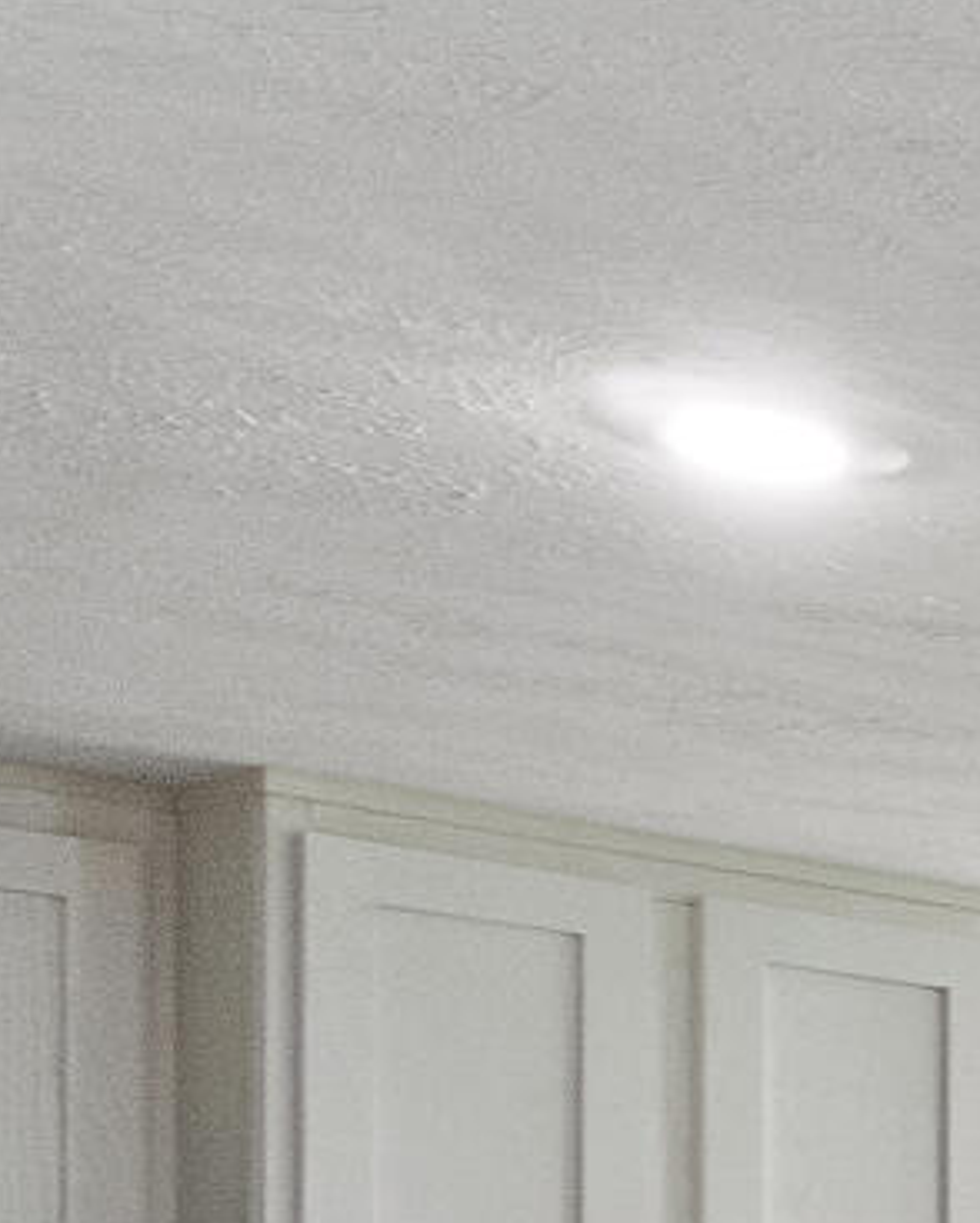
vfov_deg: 15.5
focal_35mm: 115
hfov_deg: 8.5
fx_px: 4166
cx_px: 3693
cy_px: 1770
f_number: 7.1
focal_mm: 10
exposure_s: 1/15
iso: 320
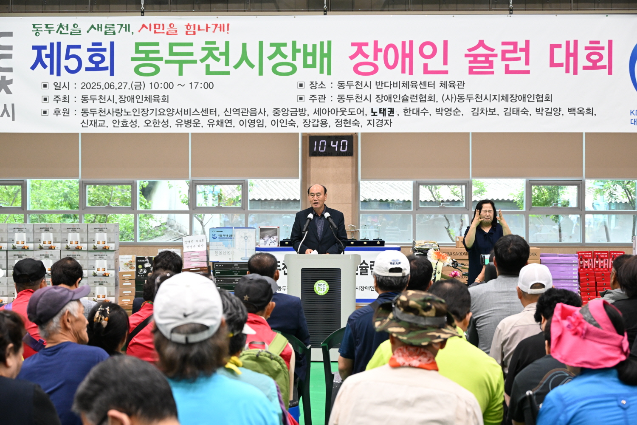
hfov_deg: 31.4
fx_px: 1132
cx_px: 318
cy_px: 212
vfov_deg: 21.2
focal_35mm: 64
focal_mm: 64
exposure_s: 1/100
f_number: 6
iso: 3200
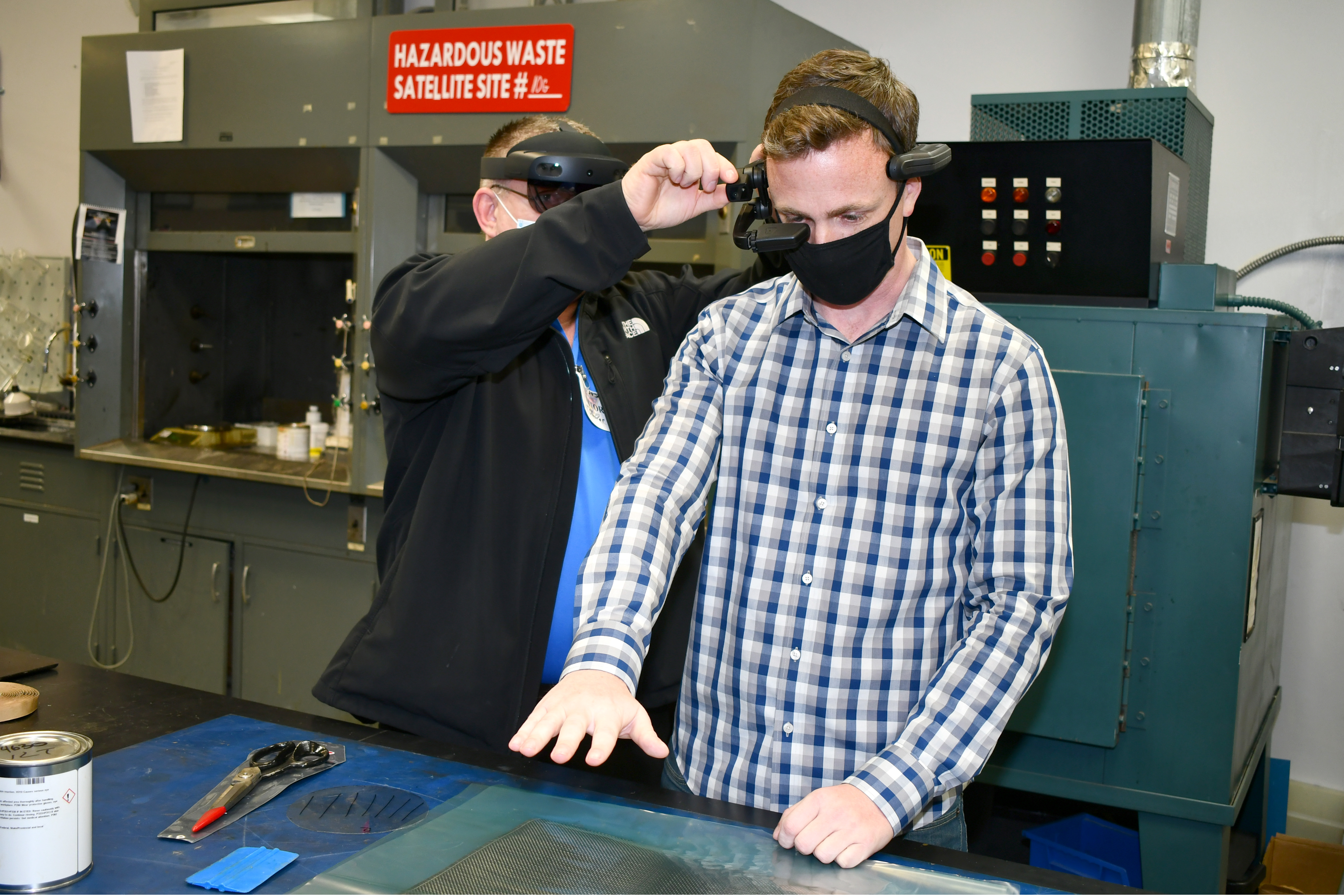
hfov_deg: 51.9
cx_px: 672
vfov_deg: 35.9
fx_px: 1381
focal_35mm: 37
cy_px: 448
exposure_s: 1/60
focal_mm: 25
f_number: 4
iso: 400
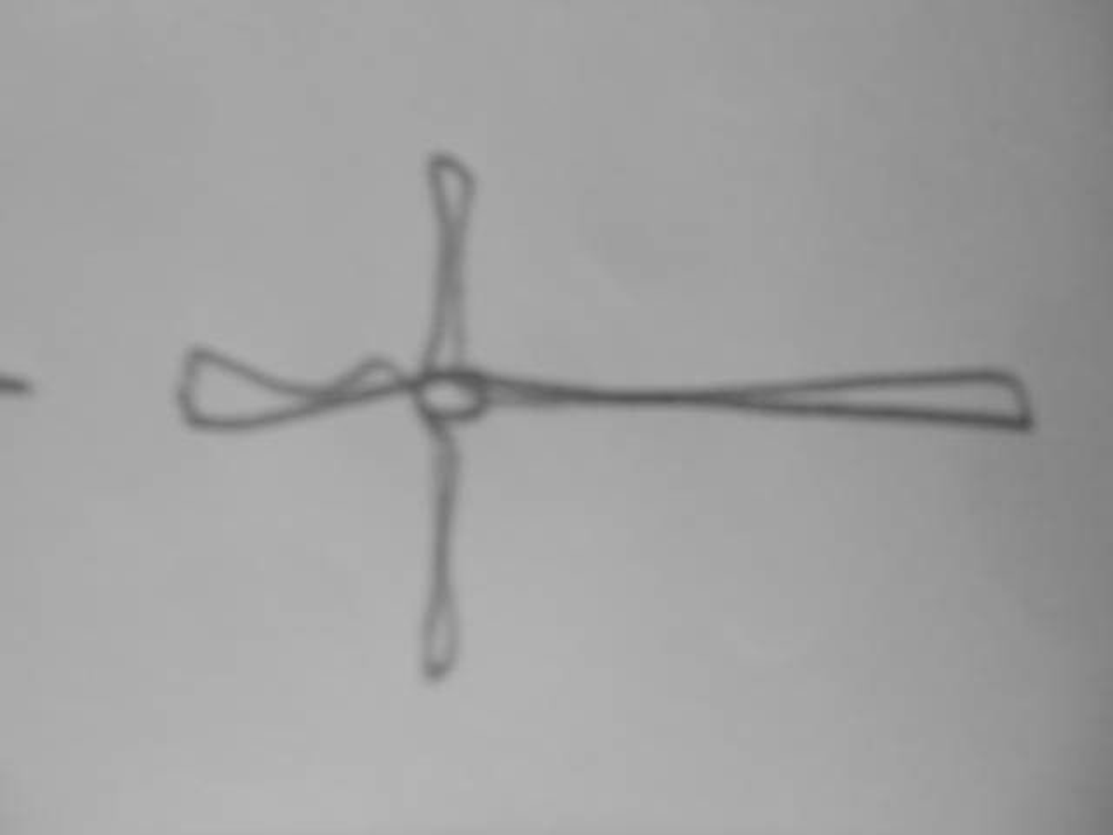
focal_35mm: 26
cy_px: 418
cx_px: 556
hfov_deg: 67.3
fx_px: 836
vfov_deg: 53.1
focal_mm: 4.6
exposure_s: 1/30
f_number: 3.2
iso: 80
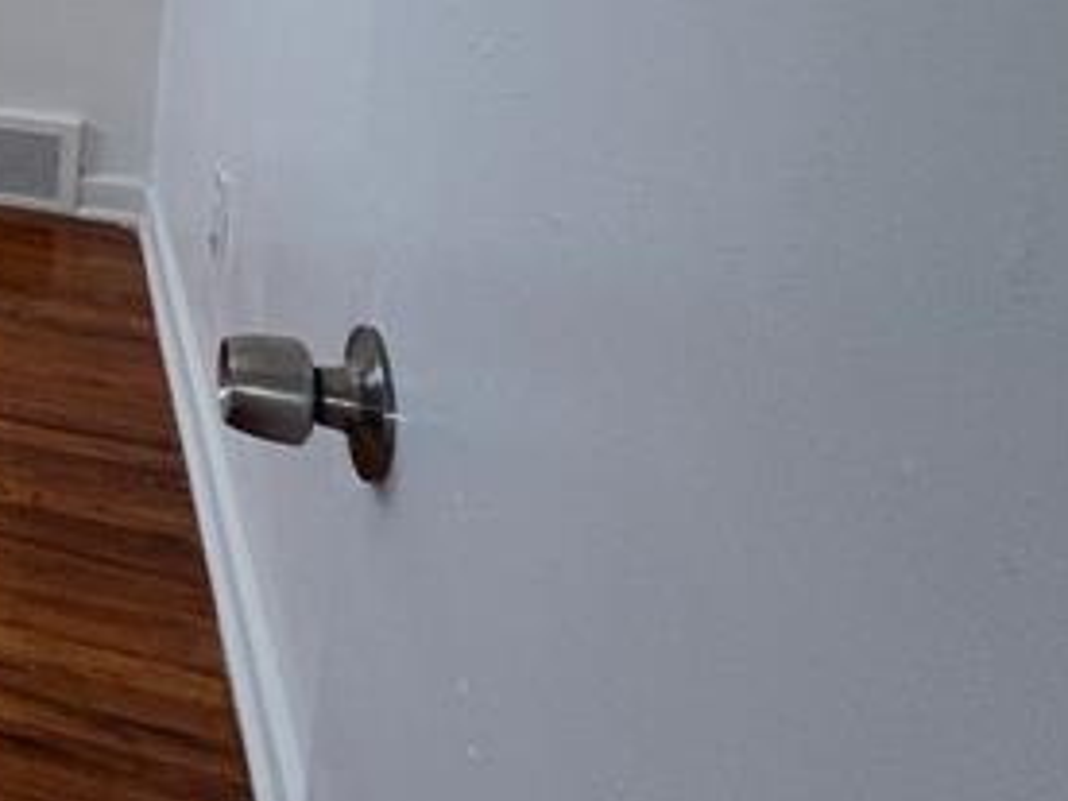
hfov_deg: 22.8
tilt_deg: -9.1
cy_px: -190
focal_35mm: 52
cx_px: -801
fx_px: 1604
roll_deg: +1.0
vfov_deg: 25.0
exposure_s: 1/99
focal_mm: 2.22
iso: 80
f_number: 2.2
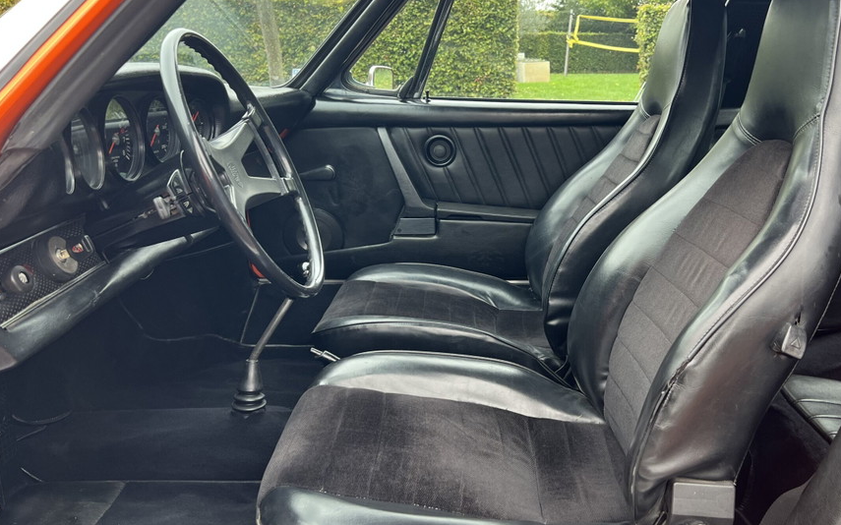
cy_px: 259
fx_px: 756
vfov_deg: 38.3
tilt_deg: -14.6
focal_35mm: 33
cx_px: 482
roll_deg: +1.7
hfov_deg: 57.9
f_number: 1.5
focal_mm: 5.7
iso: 64
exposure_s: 1/121
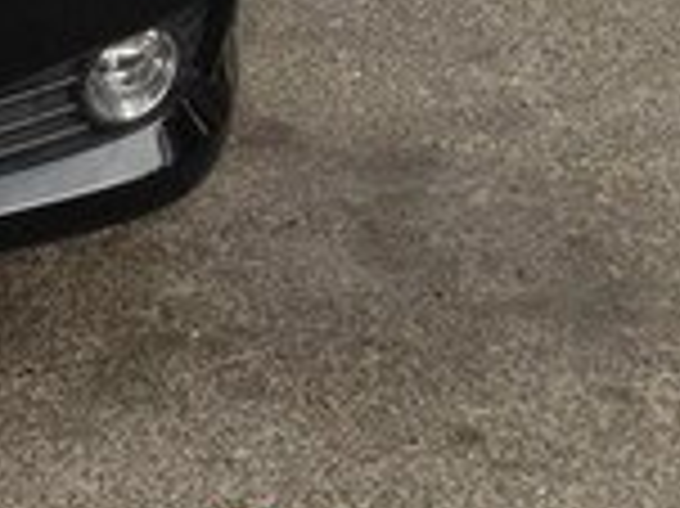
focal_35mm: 144
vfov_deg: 9.9
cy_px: -335
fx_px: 2827
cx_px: -540
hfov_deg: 12.5
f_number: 2.4
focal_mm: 4.12
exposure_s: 1/247
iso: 50
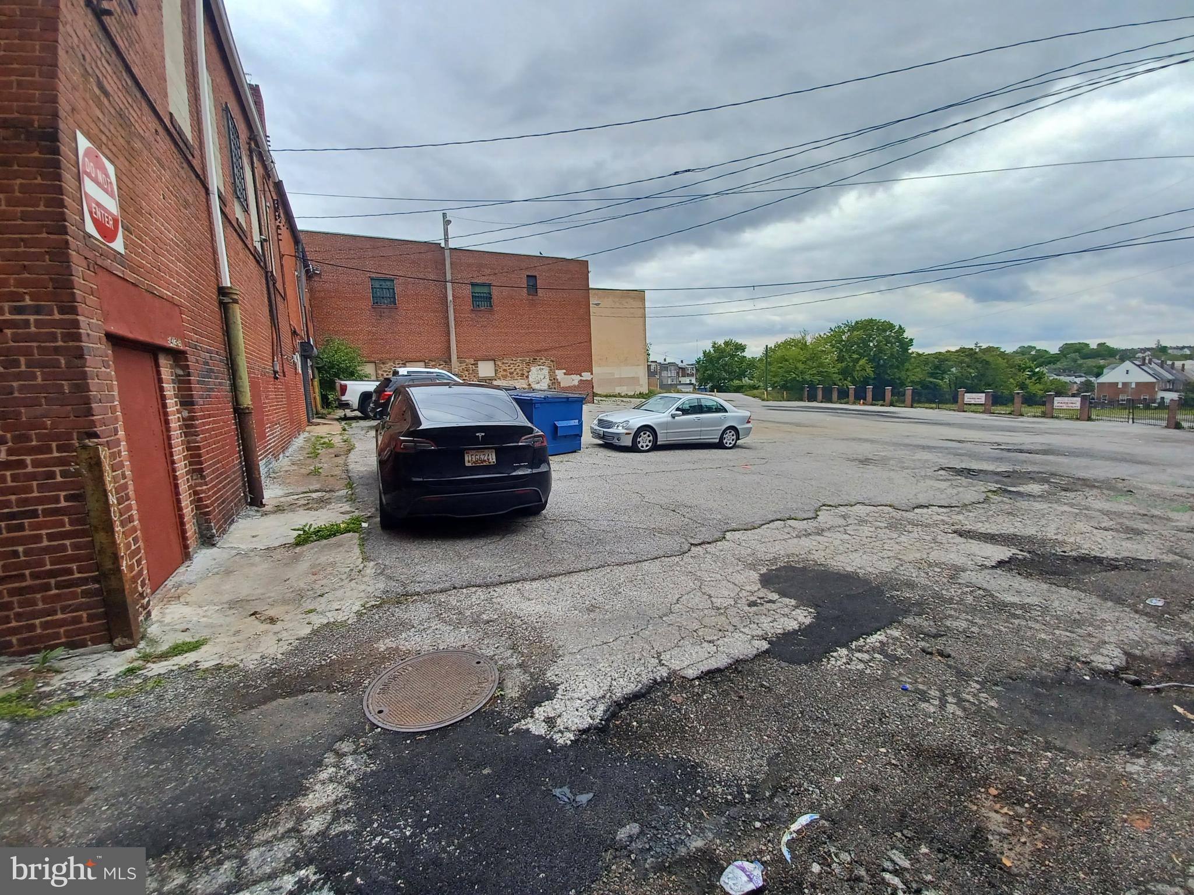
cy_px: 448
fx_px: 448
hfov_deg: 106.2
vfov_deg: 89.9
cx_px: 597
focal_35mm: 13
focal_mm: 1.42
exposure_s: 1/996
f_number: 2.2
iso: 40
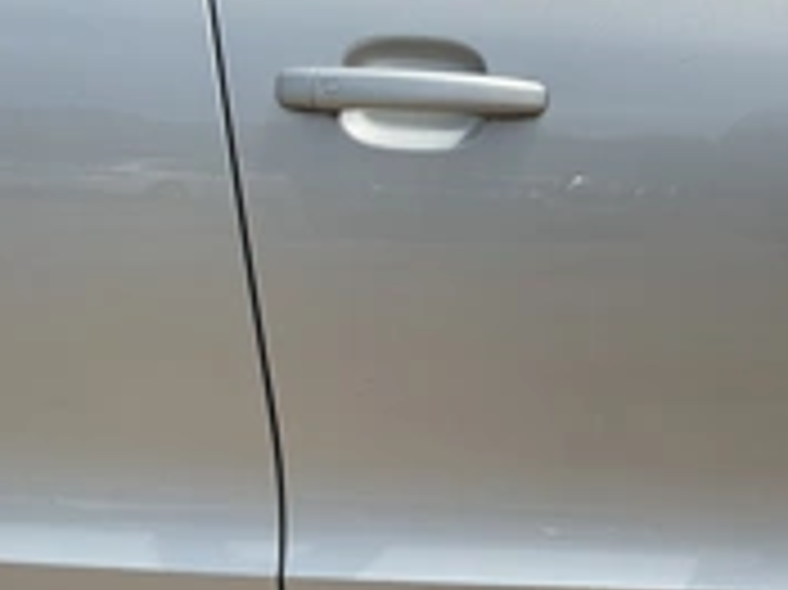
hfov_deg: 27.6
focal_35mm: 64
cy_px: 315
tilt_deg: -11.2
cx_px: 878
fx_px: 1456
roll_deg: -0.9
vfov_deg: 22.9
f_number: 1.8
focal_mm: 3
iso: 25
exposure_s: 1/2227
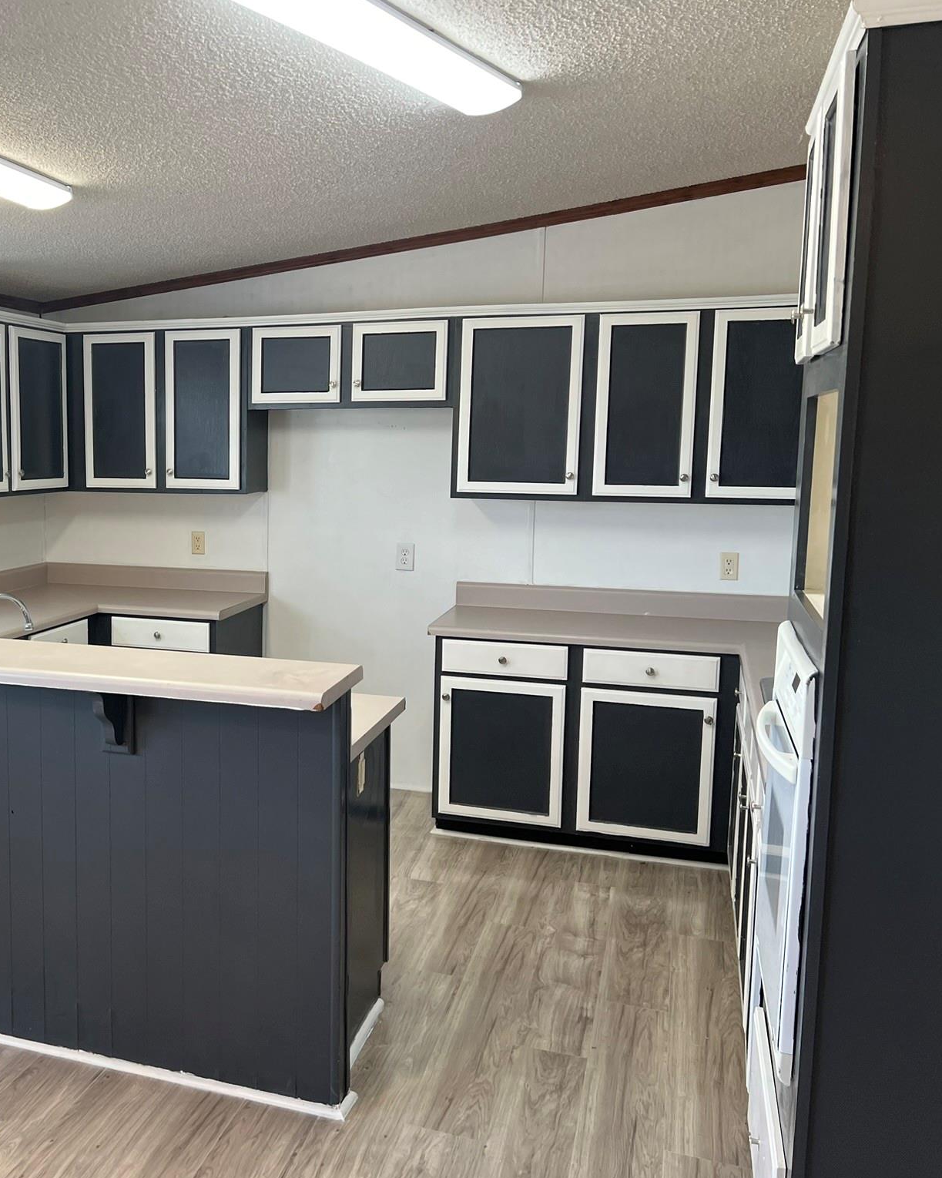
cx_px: 192
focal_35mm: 34
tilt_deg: -7.1
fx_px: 1185
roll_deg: +0.0
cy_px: 590
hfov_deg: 41.5
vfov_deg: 52.8
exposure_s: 1/120
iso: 100
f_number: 1.5
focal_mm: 5.7
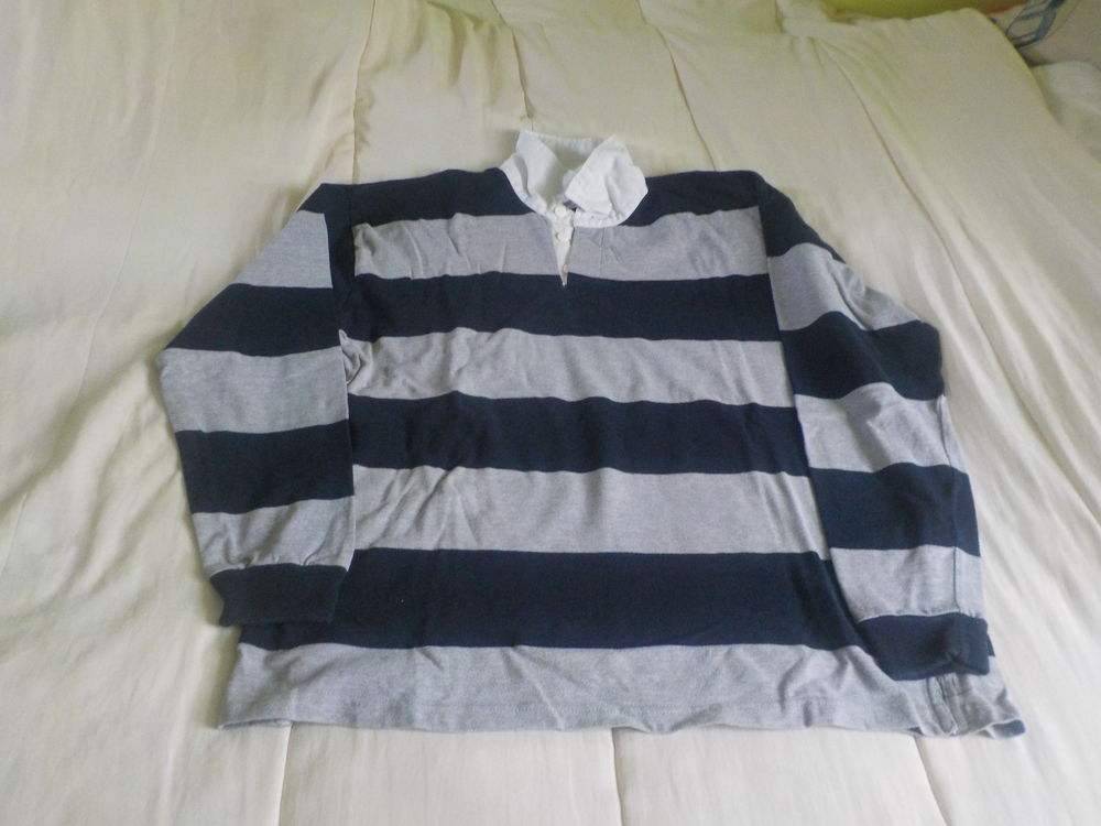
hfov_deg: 60.0
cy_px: 413
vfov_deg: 46.8
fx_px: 954
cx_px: 550
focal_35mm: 30
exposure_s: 1/30
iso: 400
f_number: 3.3
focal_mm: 4.1
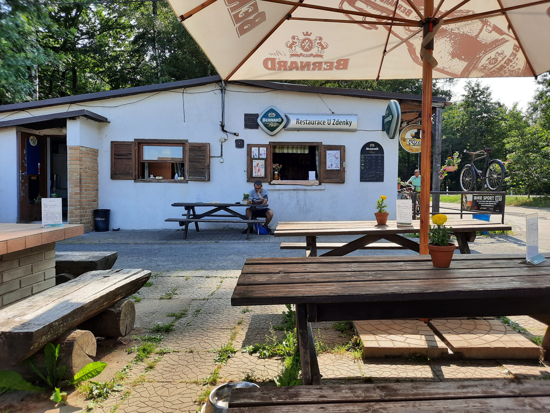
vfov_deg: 54.9
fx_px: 397
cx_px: 275
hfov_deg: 69.4
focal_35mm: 25
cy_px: 206
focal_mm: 4.6
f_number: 2
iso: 32
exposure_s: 1/289
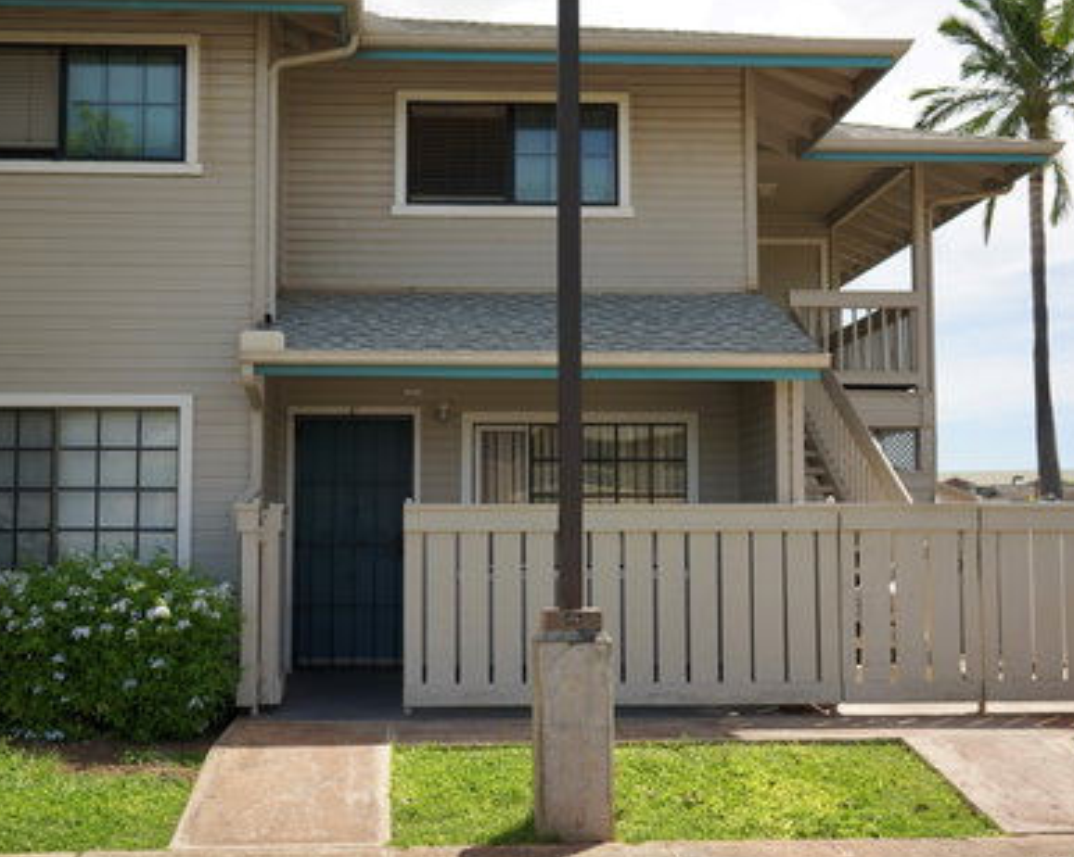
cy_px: 428
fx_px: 1334
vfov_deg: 35.6
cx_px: 488
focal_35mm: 42
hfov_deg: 43.8
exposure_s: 1/1600
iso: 250
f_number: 4
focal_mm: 36
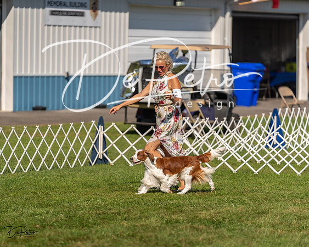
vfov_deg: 6.9
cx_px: 154
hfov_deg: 8.6
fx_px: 2059
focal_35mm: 225
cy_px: 124
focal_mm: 200
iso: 200
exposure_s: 1/3200
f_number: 3.2
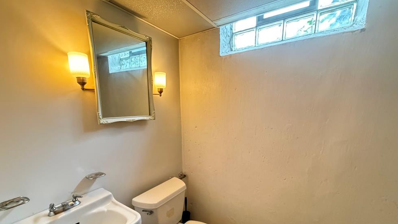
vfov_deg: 65.9
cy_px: 143
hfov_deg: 99.4
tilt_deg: -11.8
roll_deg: +1.2
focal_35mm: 16
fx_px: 169
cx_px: 195
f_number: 2.2
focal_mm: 2.22
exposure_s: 1/60
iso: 1250
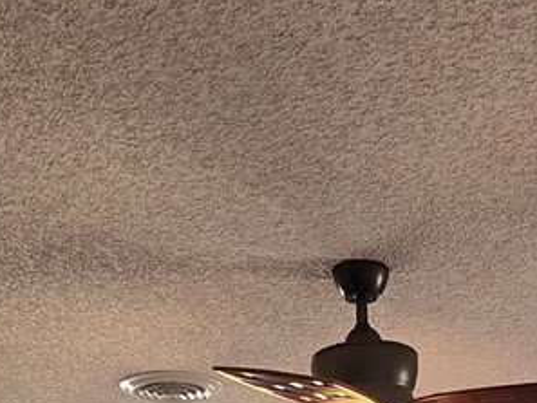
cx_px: 409
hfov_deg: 27.4
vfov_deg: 15.2
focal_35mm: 70
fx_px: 1086
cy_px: 891
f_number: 2.2
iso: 125
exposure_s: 1/60
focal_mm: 2.2
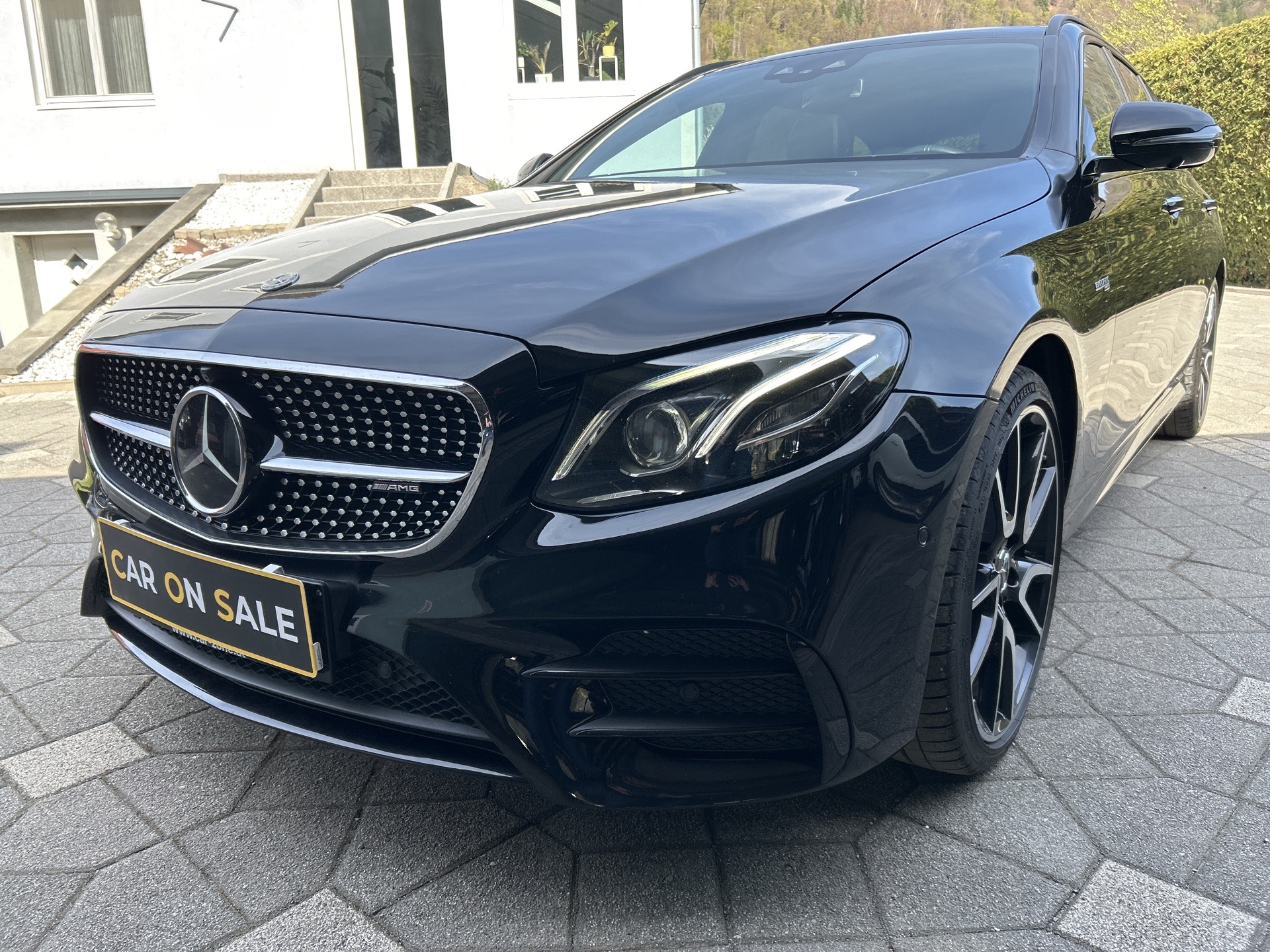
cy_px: 476
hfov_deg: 67.3
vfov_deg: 53.1
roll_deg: +3.0
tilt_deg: -12.6
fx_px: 954
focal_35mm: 26
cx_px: 635
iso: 50
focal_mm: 5.7
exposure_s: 1/700
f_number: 1.5
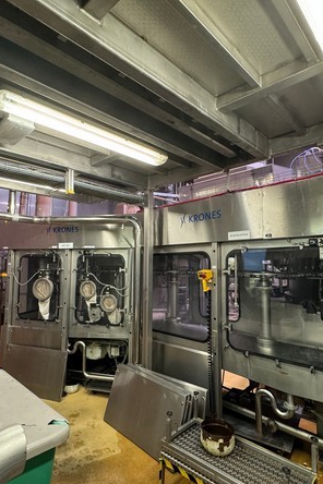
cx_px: 152
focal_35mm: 21
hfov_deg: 59.4
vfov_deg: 81.2
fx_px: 283
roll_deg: +0.3
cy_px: 243
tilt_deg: +5.6
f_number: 2.2
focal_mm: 2.22
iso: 320
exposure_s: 1/50
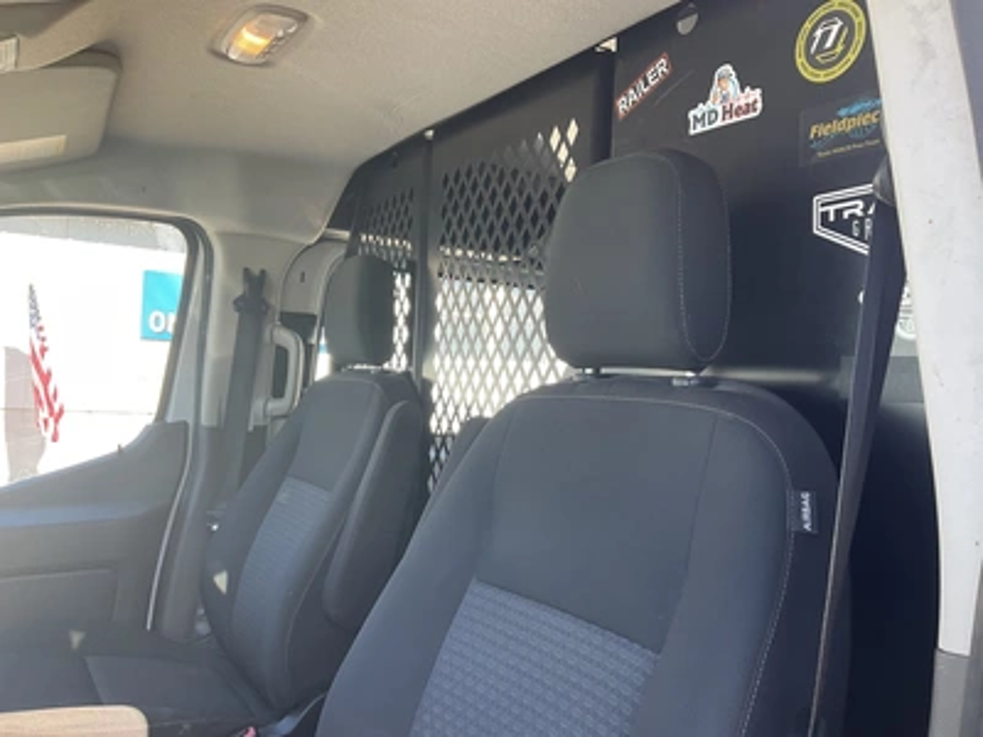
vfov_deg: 48.2
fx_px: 824
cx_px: 492
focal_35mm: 29
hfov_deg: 61.7
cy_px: 368
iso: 32
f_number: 1.8
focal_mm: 3
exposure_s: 1/159
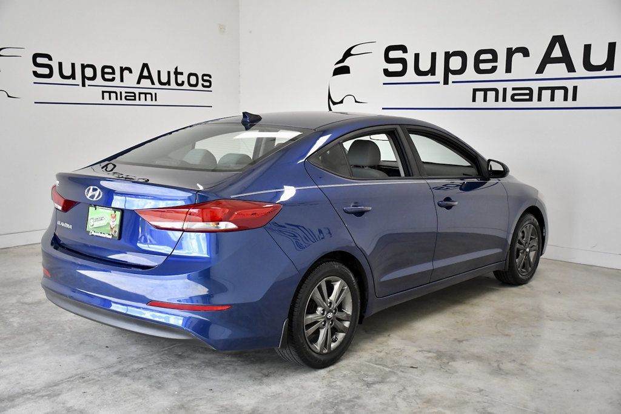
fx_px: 690
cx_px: 310
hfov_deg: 48.5
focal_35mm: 40
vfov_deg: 33.4
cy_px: 207
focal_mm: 27
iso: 2500
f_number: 4
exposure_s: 1/2000
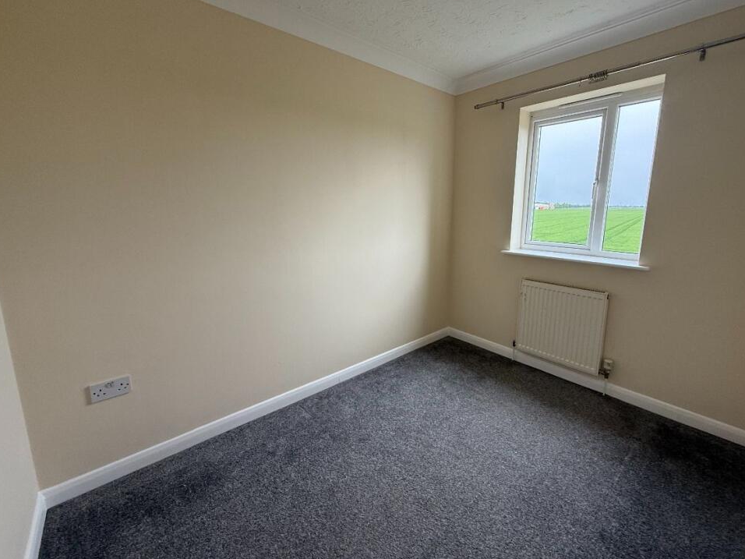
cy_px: 262
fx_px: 323
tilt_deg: -8.3
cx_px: 390
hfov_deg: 98.1
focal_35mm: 15
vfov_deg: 81.7
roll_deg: +1.0
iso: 64
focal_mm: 2.22
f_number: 2.2
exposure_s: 1/112
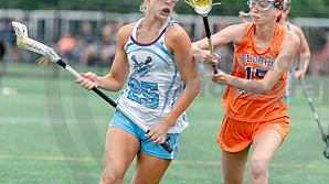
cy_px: 114
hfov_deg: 3.2
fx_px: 5822
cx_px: 143
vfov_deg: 1.8
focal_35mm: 668
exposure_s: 1/640
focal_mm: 200
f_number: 3
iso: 250
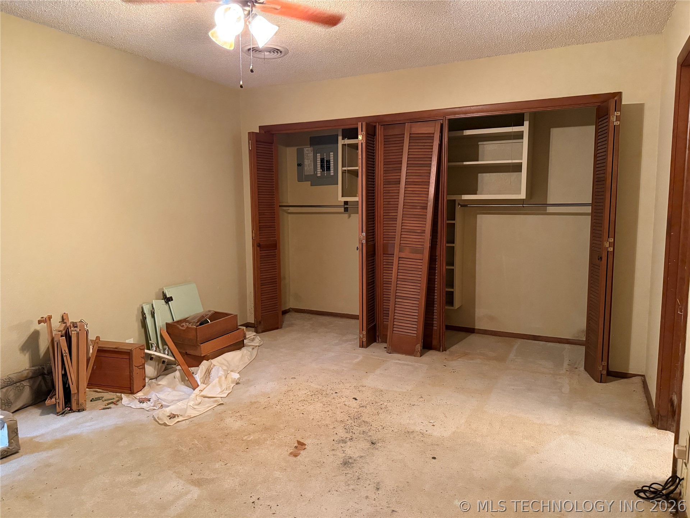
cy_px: 259
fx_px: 478
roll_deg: +0.5
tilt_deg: -5.0
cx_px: 345
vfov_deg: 56.8
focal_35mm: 24
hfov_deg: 71.6
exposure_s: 1/60
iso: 800
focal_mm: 6.76
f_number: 1.78
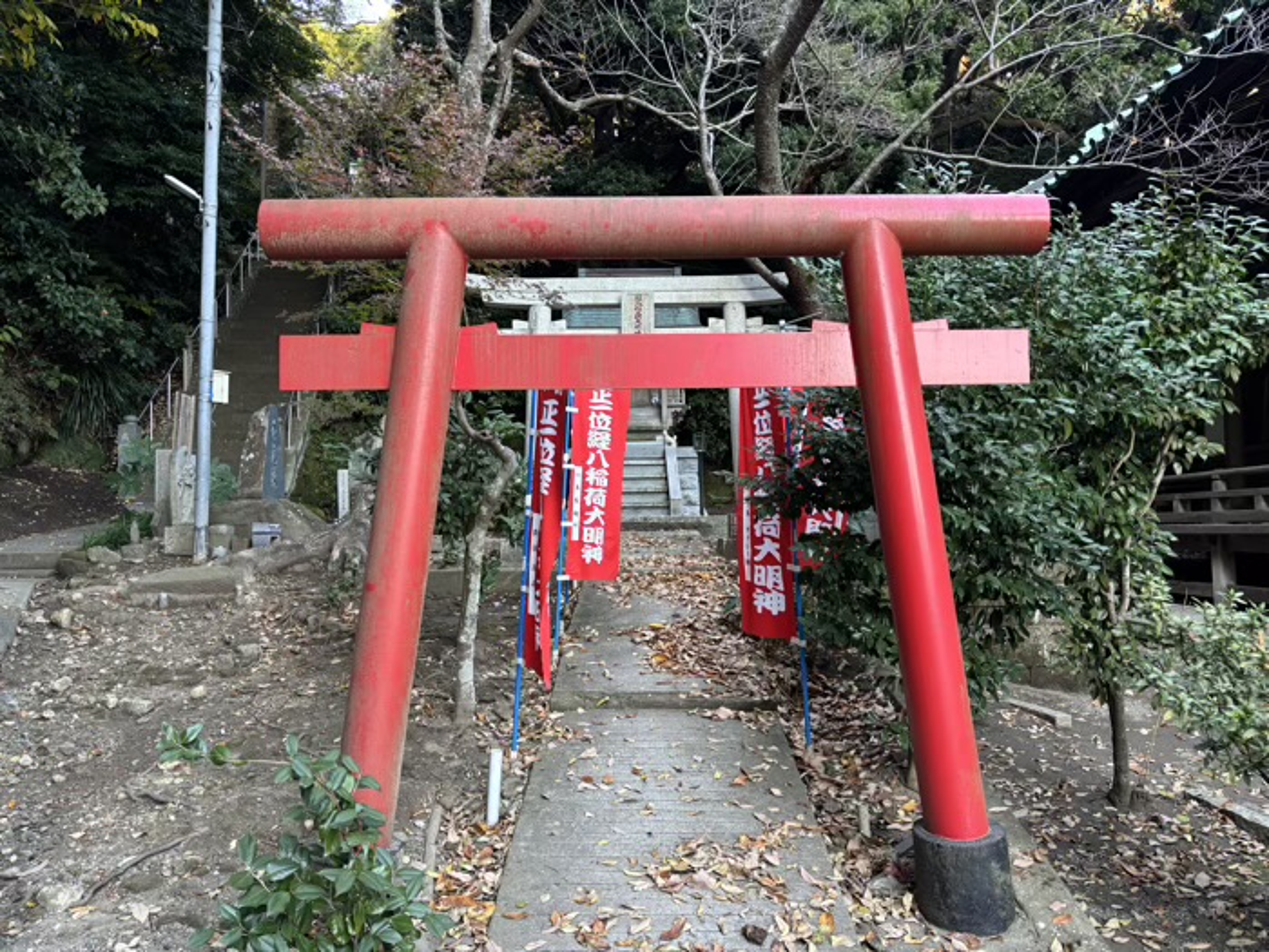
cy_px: 476
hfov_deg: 67.3
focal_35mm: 26
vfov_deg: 53.1
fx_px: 953
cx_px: 634
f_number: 1.6
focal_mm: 5.96
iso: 125
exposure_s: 1/117
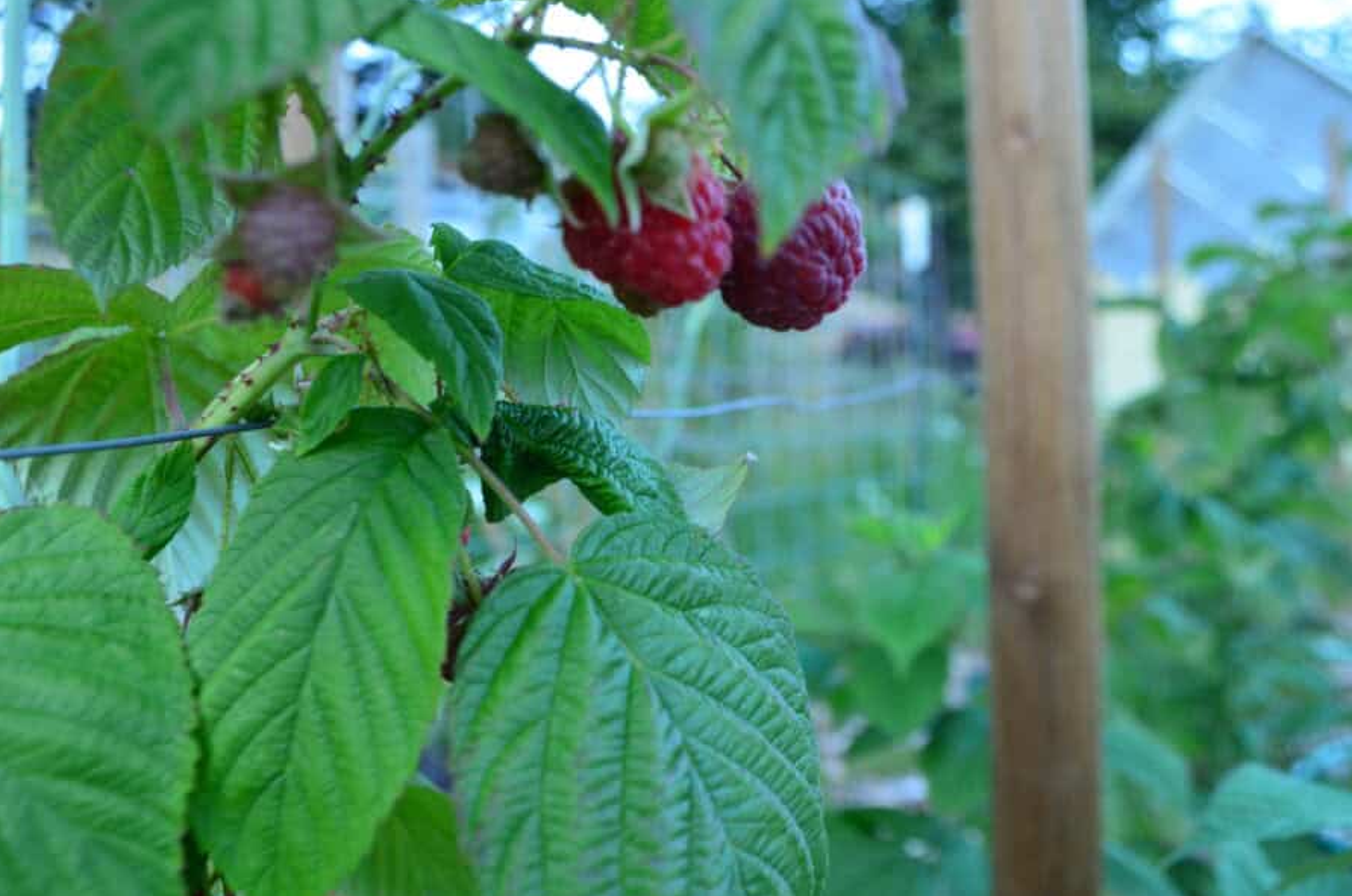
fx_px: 1162
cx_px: 650
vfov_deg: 42.2
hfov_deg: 60.4
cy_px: 458
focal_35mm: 31
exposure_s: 1/80
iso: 400
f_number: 4.5
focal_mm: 18
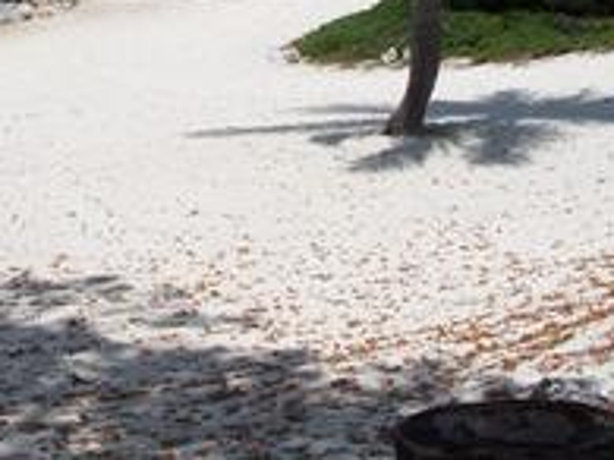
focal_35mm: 85
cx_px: 202
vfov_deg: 17.0
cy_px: 13
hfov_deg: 22.9
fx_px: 1507
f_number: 5.6
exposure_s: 1/500
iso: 64
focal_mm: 7.8
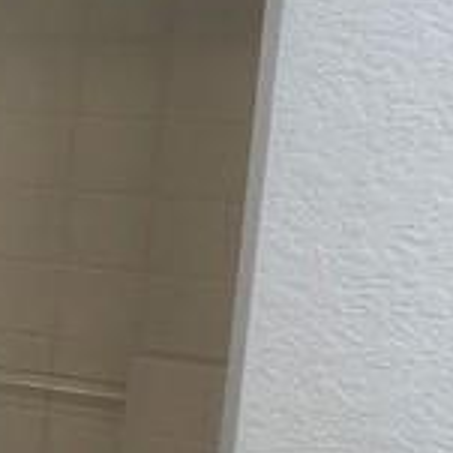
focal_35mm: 122
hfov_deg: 8.9
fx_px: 1806
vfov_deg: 14.3
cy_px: 225
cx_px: -1194
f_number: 2.2
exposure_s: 1/120
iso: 100
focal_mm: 2.2
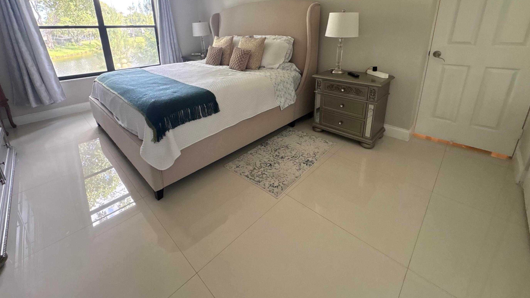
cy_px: 95
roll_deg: +1.4
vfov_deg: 65.0
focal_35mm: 16
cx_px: 253
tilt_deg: -16.3
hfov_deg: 99.3
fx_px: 225
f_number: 2.2
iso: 200
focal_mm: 2.22
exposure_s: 1/73
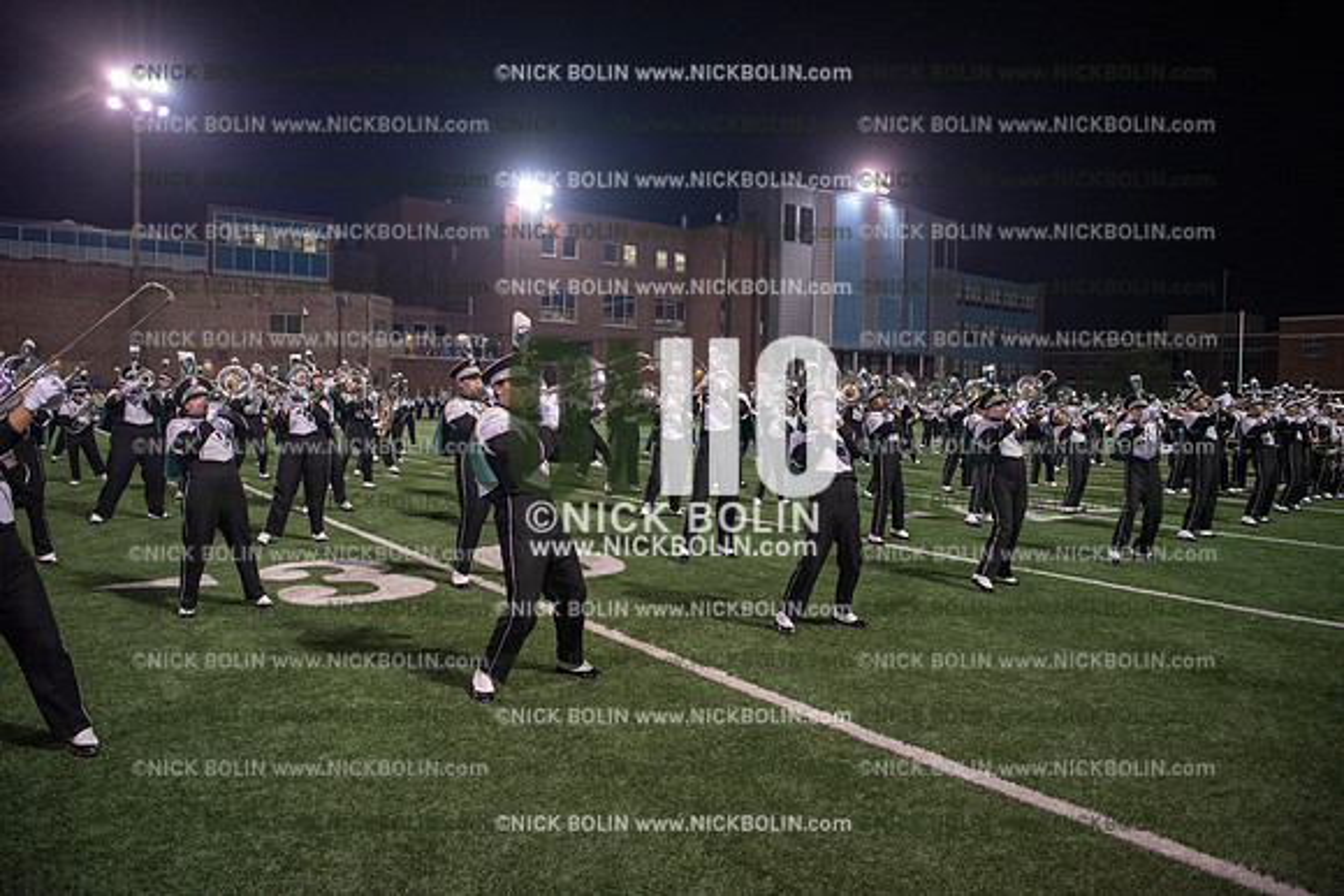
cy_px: 448
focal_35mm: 24
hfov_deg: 73.7
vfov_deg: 53.2
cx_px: 672
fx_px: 896
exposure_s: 1/500
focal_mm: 24
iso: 3200
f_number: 3.2
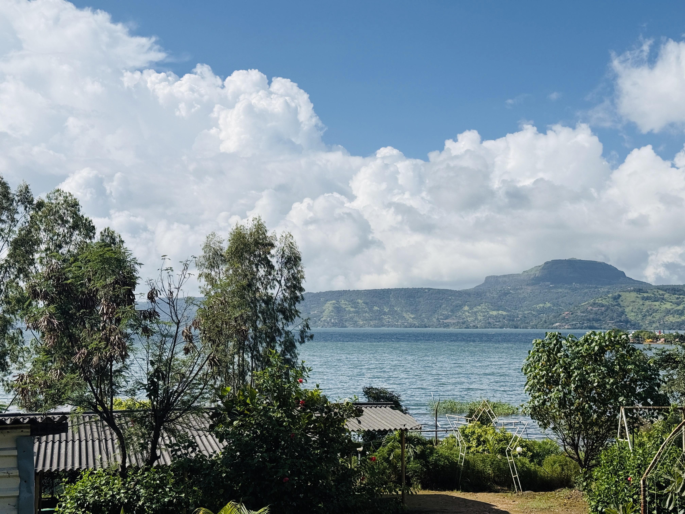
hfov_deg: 39.7
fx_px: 950
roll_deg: +0.2
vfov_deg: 30.3
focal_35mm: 48
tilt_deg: +3.9
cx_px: 342
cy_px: 257
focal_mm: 6.76
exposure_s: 1/11364
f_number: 1.78
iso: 80
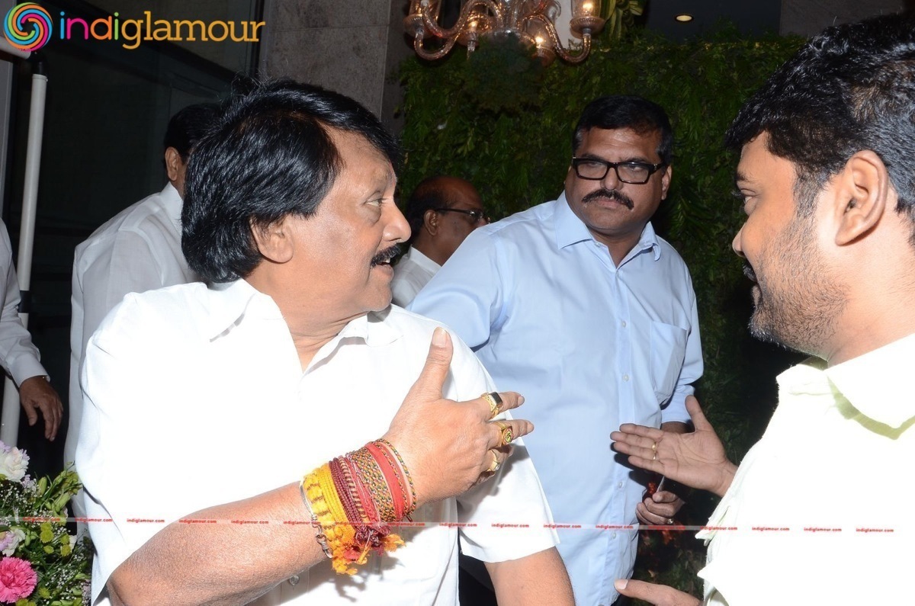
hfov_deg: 59.6
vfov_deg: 41.5
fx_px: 799
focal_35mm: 32
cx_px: 458
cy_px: 303
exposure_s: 1/125
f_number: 10
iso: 500
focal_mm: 21
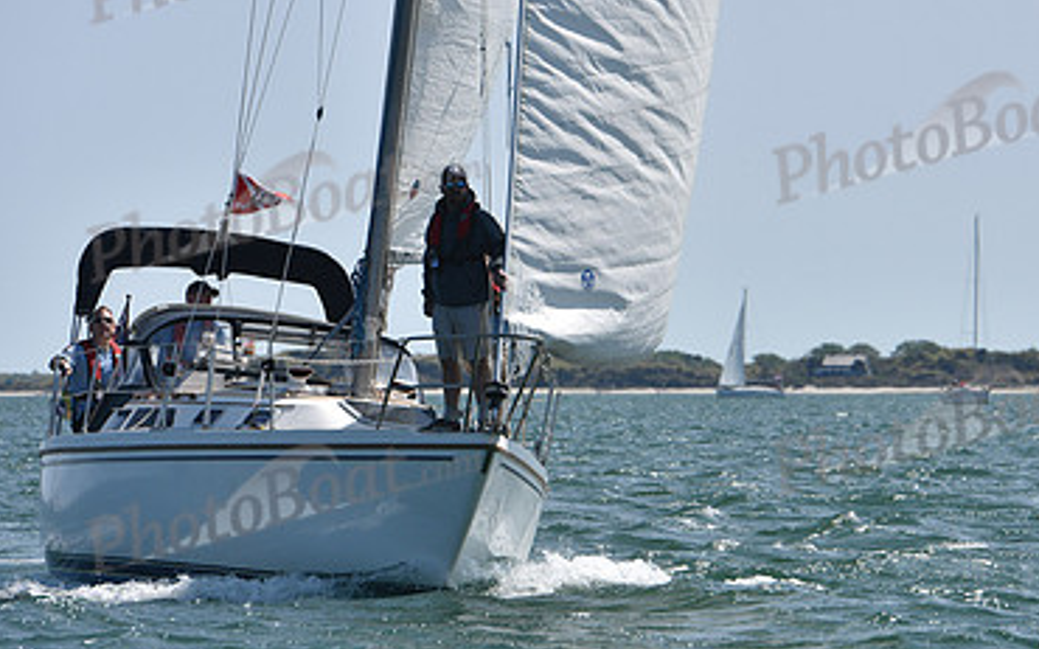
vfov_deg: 4.6
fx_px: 8153
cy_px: 316
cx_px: 629
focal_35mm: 288
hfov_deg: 7.3
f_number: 7.1
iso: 320
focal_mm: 180
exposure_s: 1/800
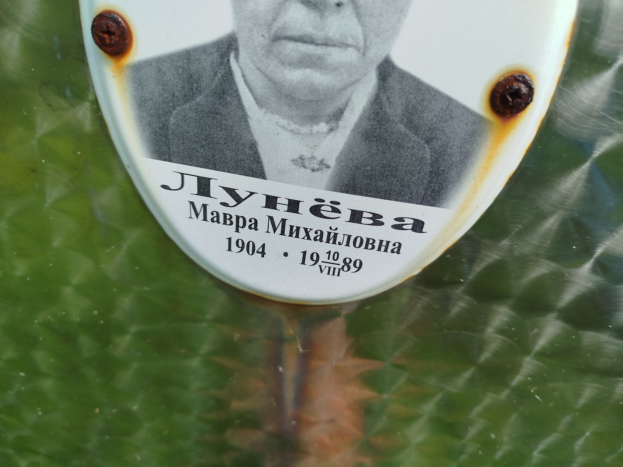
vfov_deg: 56.8
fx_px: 432
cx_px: 312
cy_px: 234
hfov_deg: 71.6
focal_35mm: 24
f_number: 1.7
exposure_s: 1/175
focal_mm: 5.31
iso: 50
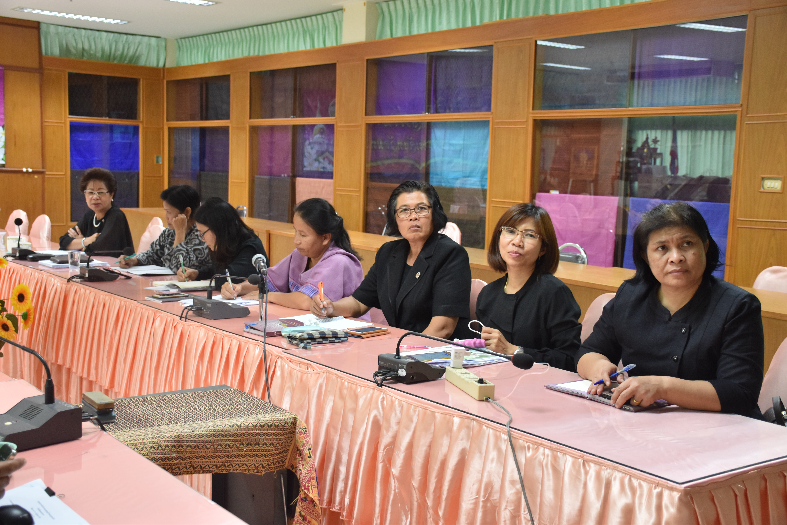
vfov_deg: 29.9
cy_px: 262
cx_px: 394
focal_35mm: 45
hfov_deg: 43.6
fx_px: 984
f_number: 4
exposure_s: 1/60
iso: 1000
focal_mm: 30
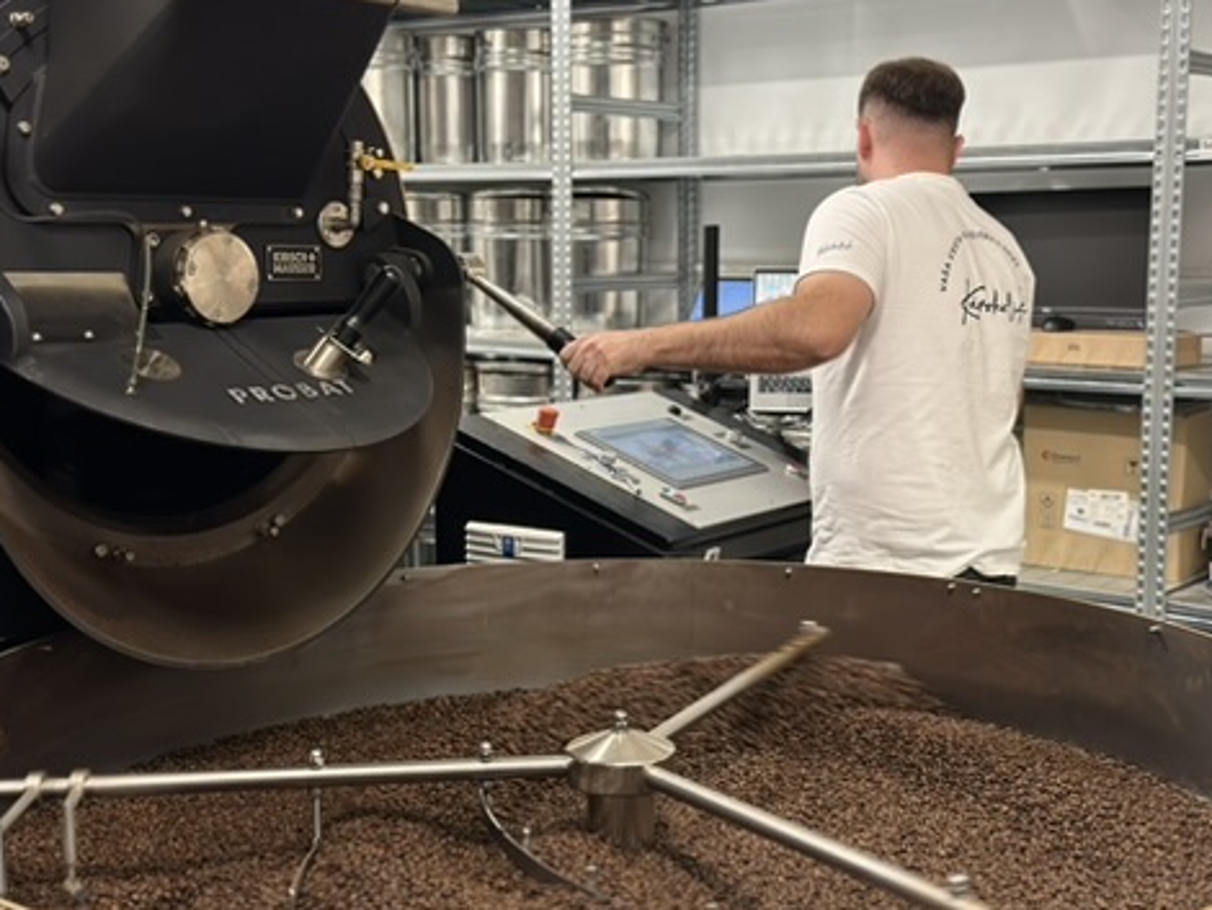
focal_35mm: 49
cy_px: 456
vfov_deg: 29.7
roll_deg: +0.3
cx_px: 611
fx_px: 1716
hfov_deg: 38.9
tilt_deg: -7.5
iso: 100
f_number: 1.78
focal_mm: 6.86
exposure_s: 1/50
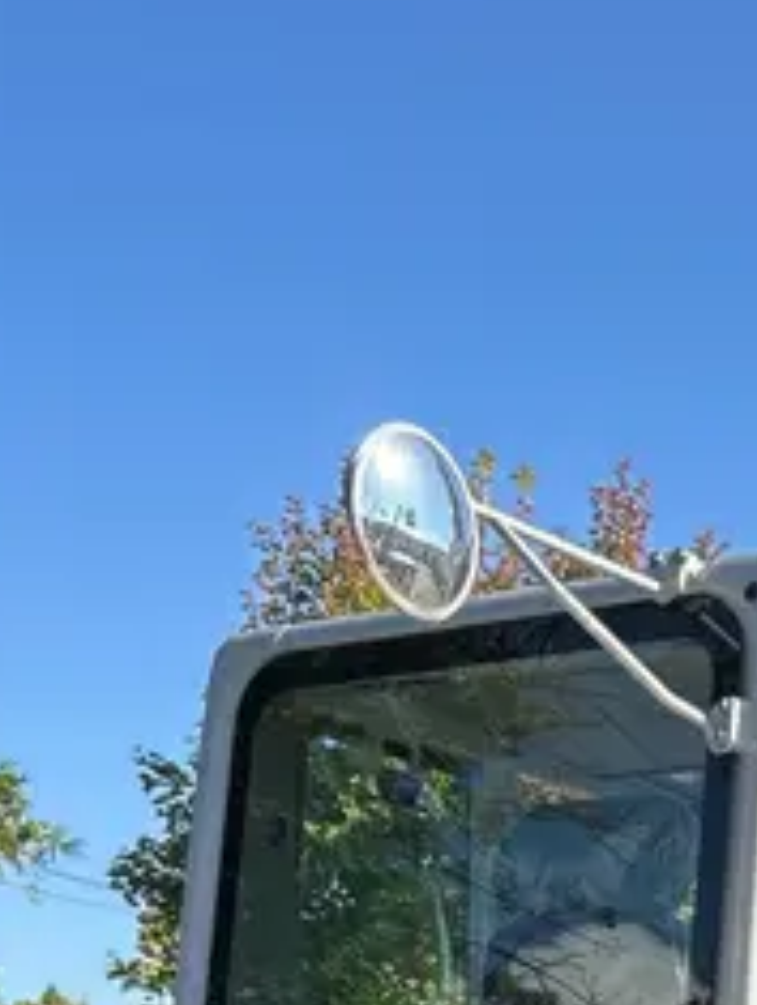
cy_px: 1362
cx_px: 1112
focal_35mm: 81
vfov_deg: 21.4
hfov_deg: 16.7
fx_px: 2355
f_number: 1.5
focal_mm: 5.7
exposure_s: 1/2632
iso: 50
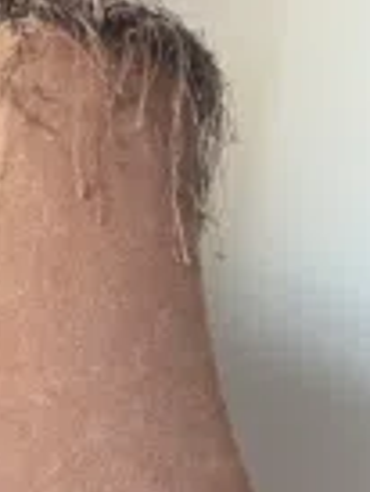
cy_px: 711
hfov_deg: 18.5
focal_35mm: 76
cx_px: -65
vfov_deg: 21.9
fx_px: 1081
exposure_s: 1/25
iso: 500
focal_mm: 4.2
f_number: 1.6
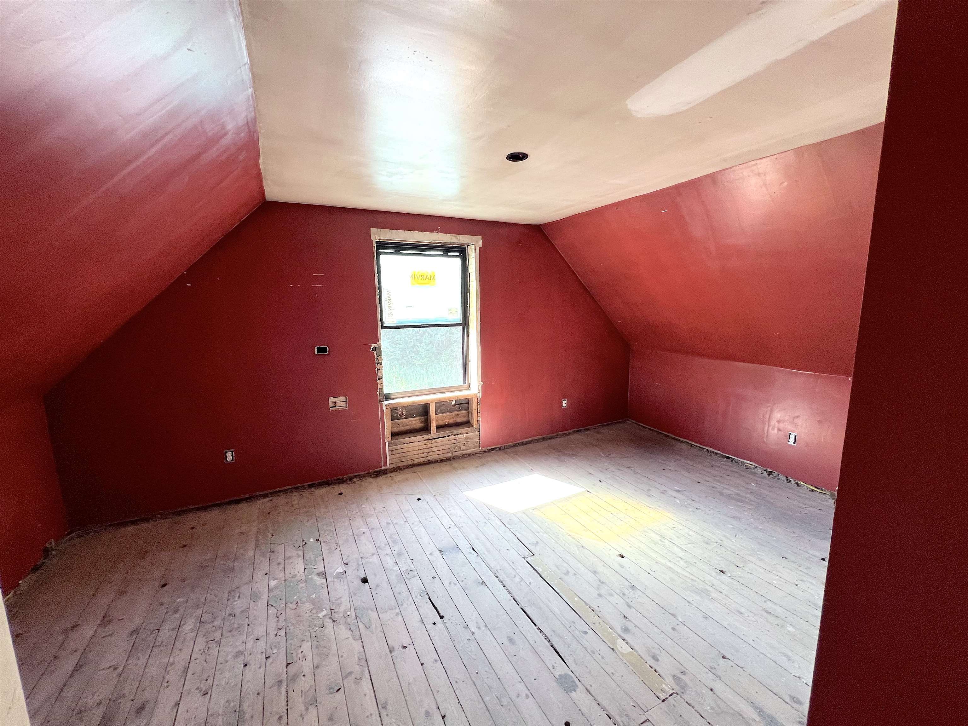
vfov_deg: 89.9
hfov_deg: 106.2
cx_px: 484
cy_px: 363
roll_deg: +1.7
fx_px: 364
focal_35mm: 13
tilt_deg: -9.1
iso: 100
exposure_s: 1/99
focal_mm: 1.57
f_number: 1.8
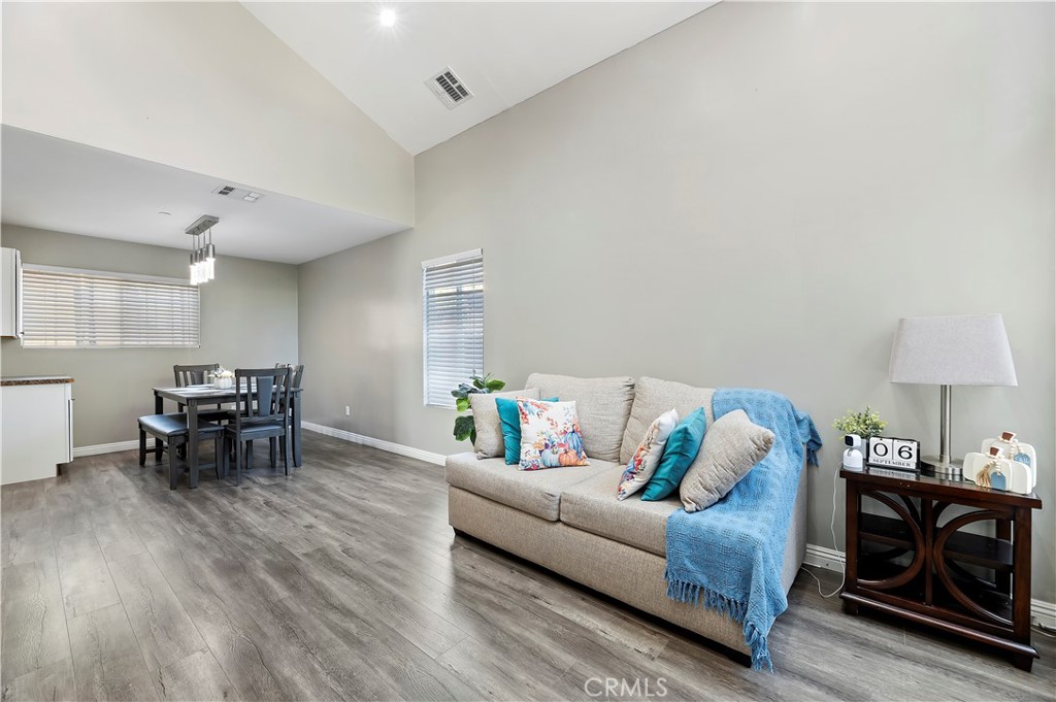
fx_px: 410
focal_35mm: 14
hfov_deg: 104.3
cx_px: 528
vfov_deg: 81.1
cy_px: 351
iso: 500
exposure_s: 1/2.5
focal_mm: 14
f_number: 10
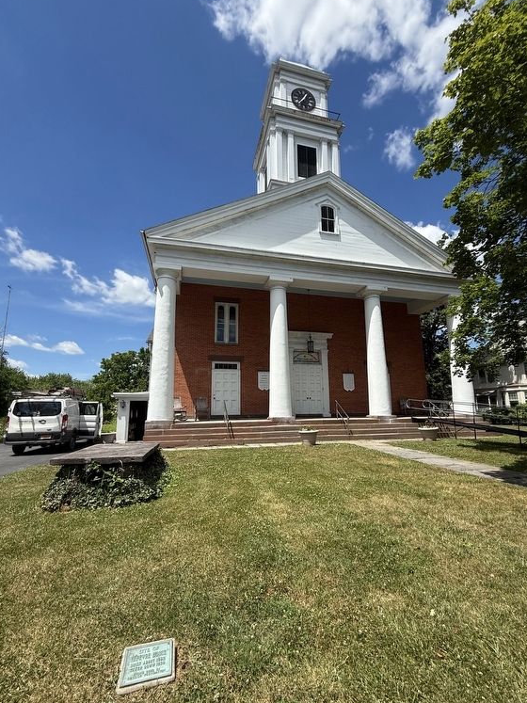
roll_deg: -0.7
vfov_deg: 98.2
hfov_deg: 81.7
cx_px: 264
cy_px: 362
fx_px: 305
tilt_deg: +10.3
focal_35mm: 15
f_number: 2.2
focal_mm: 2.22
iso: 50
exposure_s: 1/1961
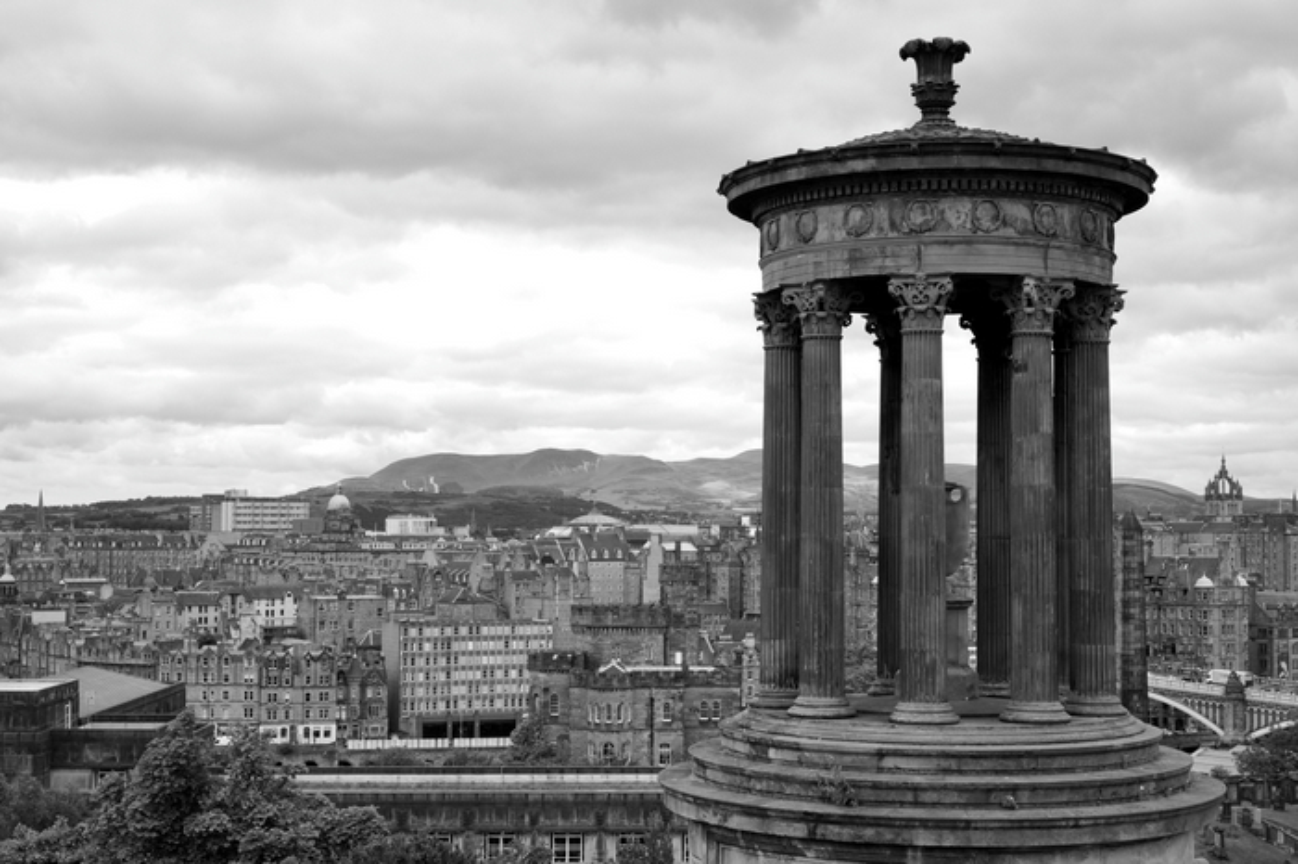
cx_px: 649
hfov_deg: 37.9
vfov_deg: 25.7
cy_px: 432
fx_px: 1892
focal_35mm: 52
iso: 200
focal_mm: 35
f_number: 5.6
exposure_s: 1/500
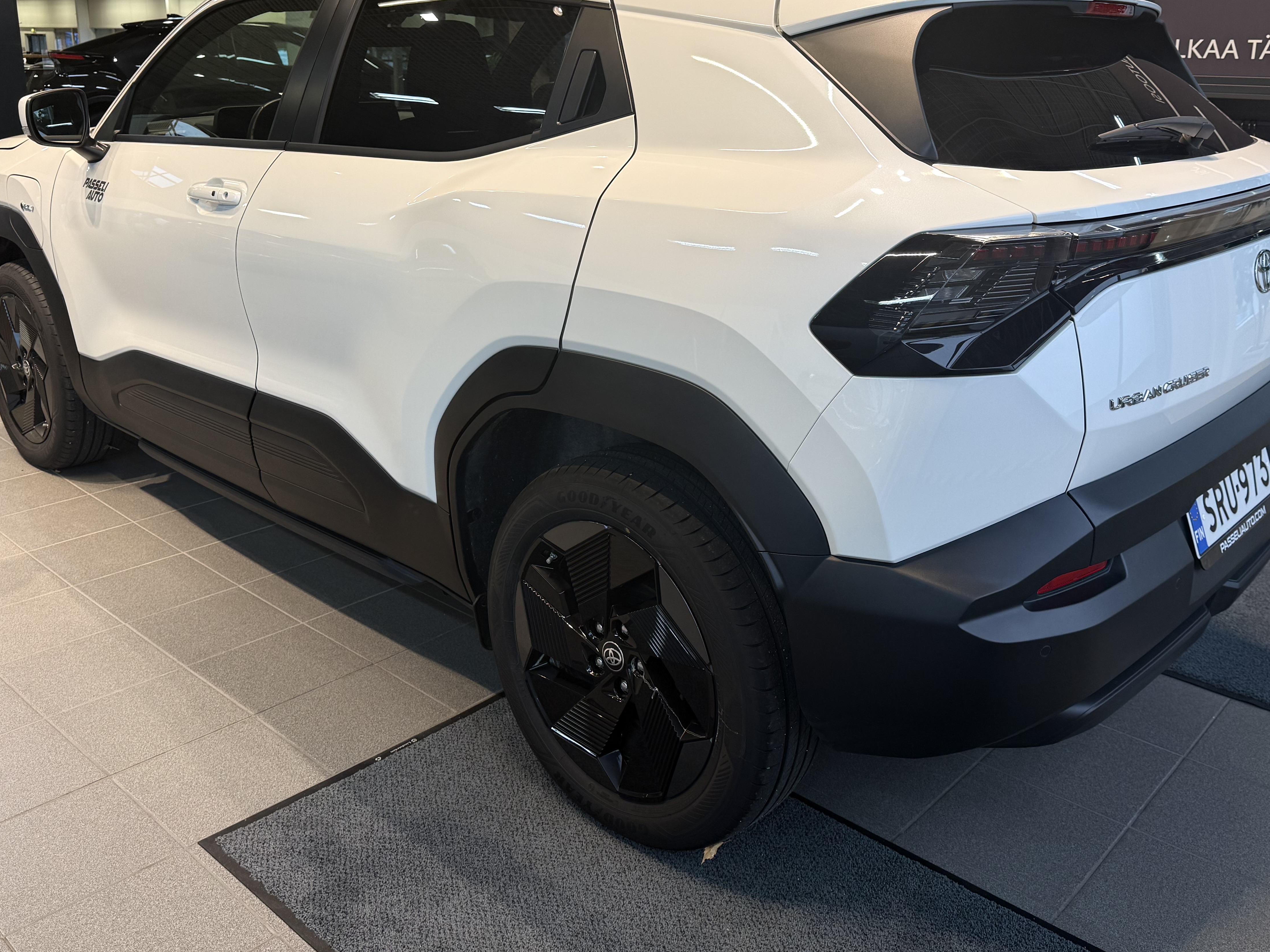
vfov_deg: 44.9
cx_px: 661
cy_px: 339
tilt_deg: -14.2
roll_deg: -1.3
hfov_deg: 58.3
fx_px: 1137
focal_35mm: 31
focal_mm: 6.76
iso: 64
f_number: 1.78
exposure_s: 1/100
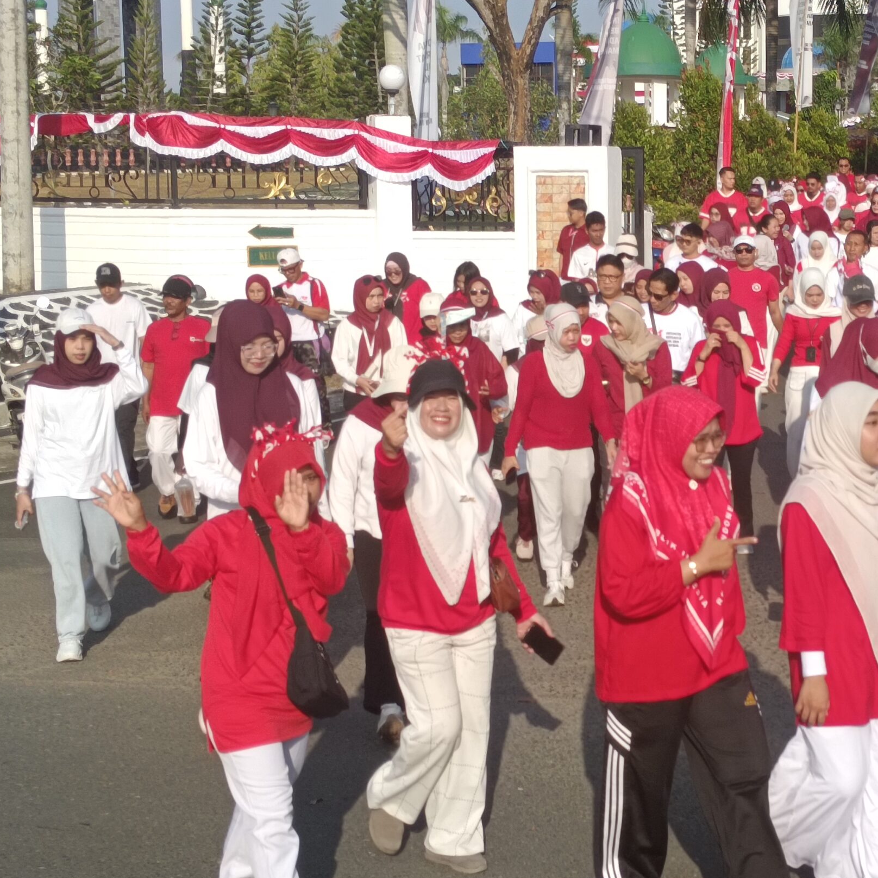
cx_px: 661
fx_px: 2009
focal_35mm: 70
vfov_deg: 24.6
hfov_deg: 24.4
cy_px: 512
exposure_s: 1/527
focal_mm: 4.84
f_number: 1.79
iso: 100
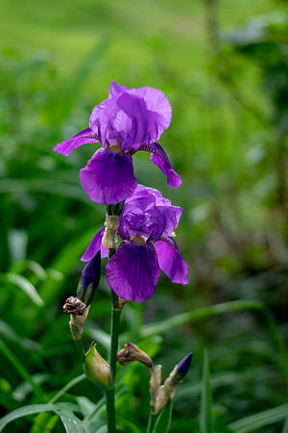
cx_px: 144
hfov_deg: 18.2
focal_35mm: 75
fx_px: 900
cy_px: 216
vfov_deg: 27.0
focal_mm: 50
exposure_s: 1/1250
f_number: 2
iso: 200
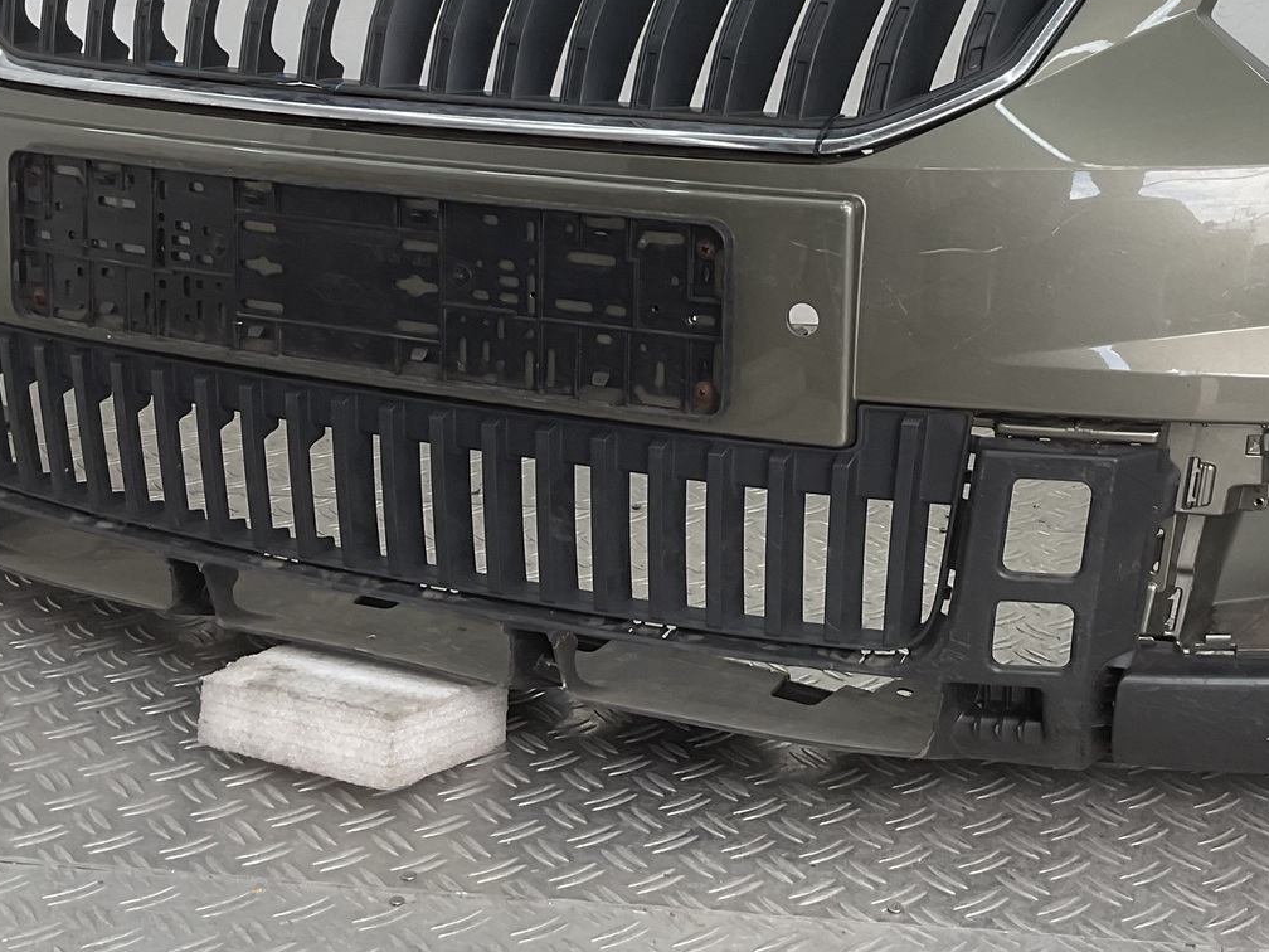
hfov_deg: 33.0
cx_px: 830
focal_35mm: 58
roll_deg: -2.0
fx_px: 2126
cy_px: 132
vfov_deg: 24.6
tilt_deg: -10.4
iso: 16
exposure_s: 1/110
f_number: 1.8
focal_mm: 3
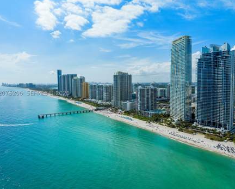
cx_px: 120
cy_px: 93
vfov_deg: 55.0
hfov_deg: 66.0
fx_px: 181
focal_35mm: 26
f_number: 2.8
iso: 100
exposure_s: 1/500
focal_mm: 12.29
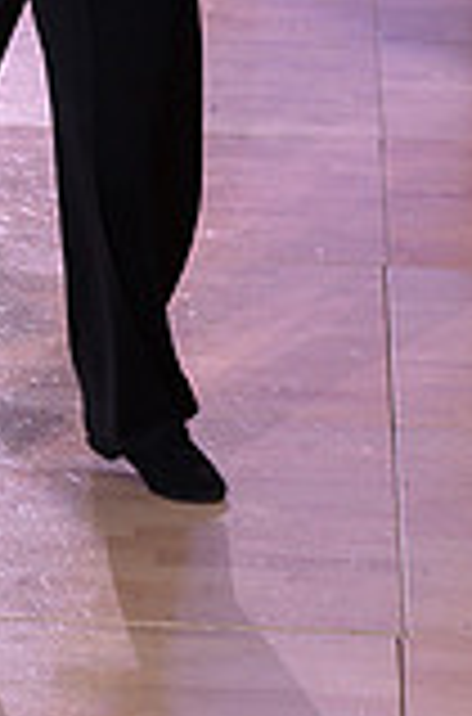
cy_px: -212
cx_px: -223
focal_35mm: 256
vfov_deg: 8.0
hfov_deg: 5.3
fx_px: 5068
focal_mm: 70
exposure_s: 1/250
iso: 2000
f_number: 4.5
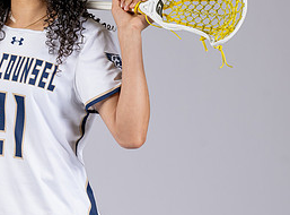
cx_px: 23
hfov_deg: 6.4
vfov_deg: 4.8
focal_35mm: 310
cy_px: 136
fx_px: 2584
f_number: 6.3
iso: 250
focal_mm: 120
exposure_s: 1/200
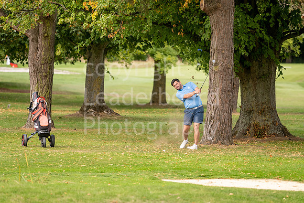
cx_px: 152
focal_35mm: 450
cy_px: 102
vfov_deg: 3.1
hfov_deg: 4.6
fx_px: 3801
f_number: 4
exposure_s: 1/1000
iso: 400
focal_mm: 300
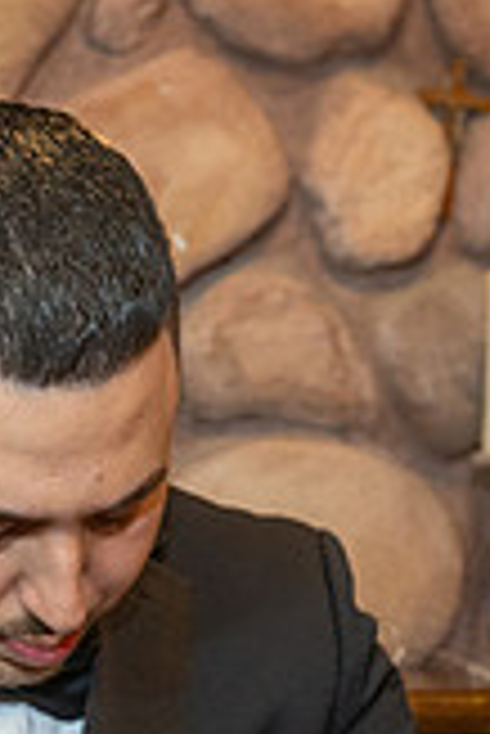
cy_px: 907
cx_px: -102
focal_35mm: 146
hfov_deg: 9.3
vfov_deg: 13.6
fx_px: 2974
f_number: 4
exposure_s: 1/160
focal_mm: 31
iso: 640
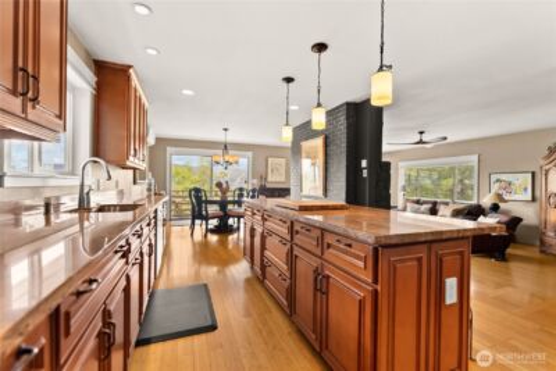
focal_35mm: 15
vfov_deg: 76.3
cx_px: 278
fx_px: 236
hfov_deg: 99.3
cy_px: 186
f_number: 2.8
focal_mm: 15.3
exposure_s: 1/15
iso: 400
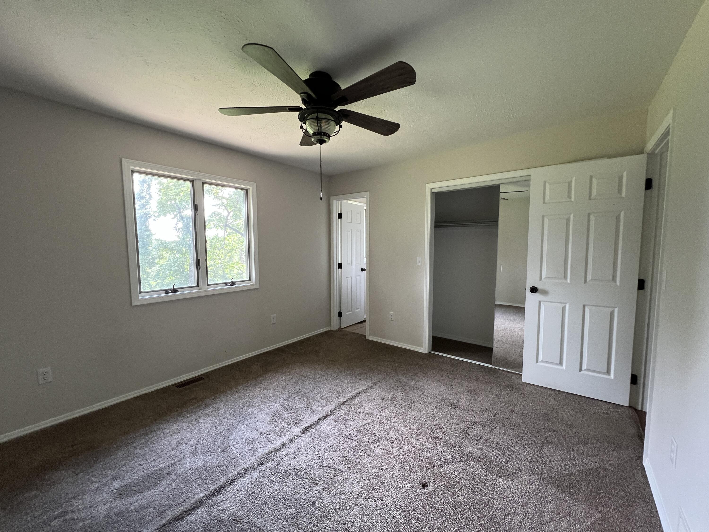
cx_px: 354
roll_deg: +0.2
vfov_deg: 89.9
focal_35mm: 13
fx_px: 266
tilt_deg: -3.7
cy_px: 266
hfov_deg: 106.2
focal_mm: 1.57
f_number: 1.8
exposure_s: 1/67
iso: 250
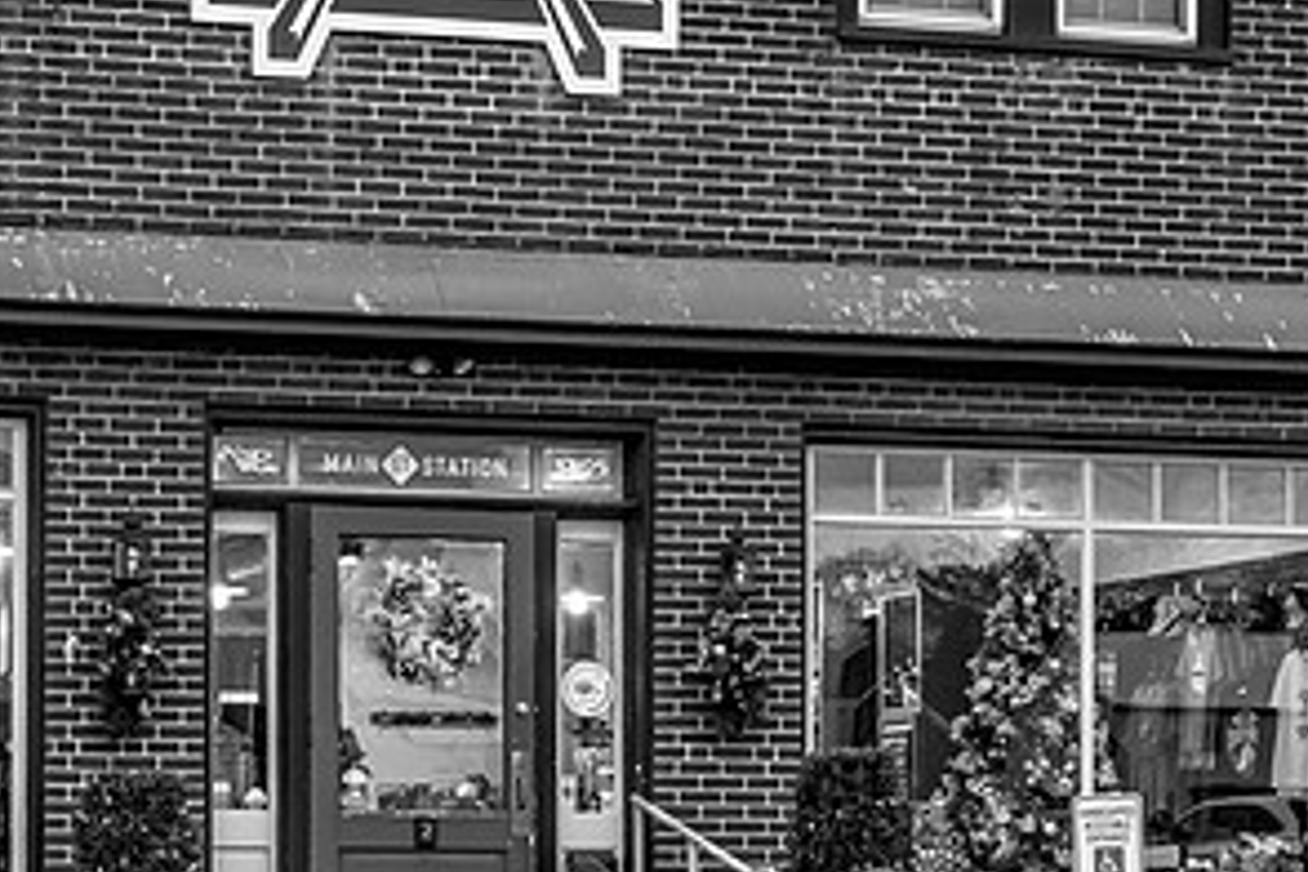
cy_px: 922
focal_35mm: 114
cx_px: 426
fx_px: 4142
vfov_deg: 11.9
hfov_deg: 17.9
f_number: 7.1
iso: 1600
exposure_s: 1/80
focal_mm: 53
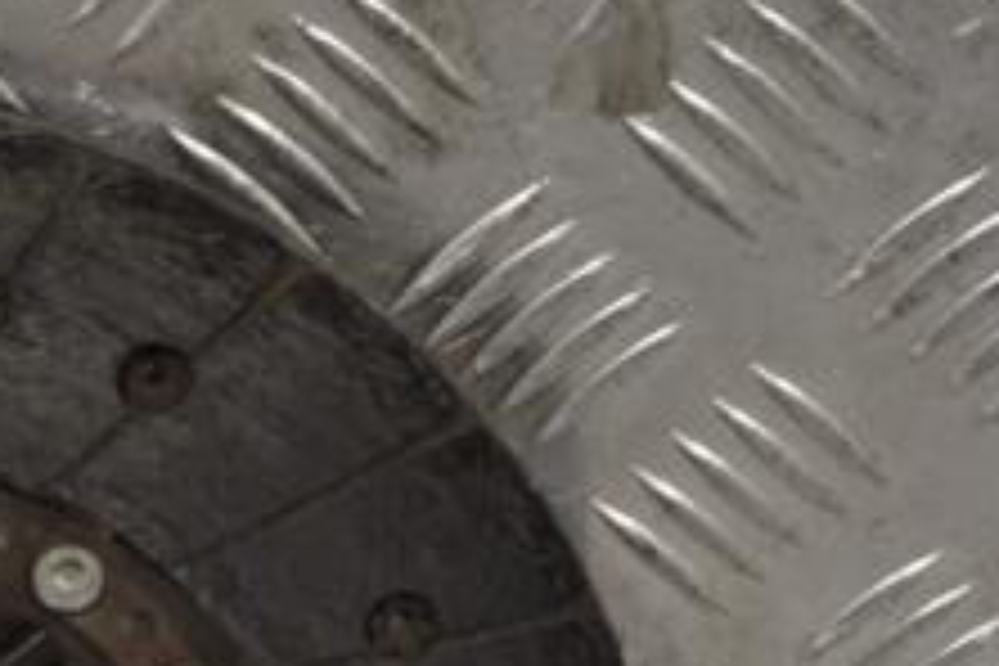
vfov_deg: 7.4
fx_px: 5060
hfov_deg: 11.0
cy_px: 873
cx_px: -261
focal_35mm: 182
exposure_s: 1/60
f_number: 5.3
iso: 400
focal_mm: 45
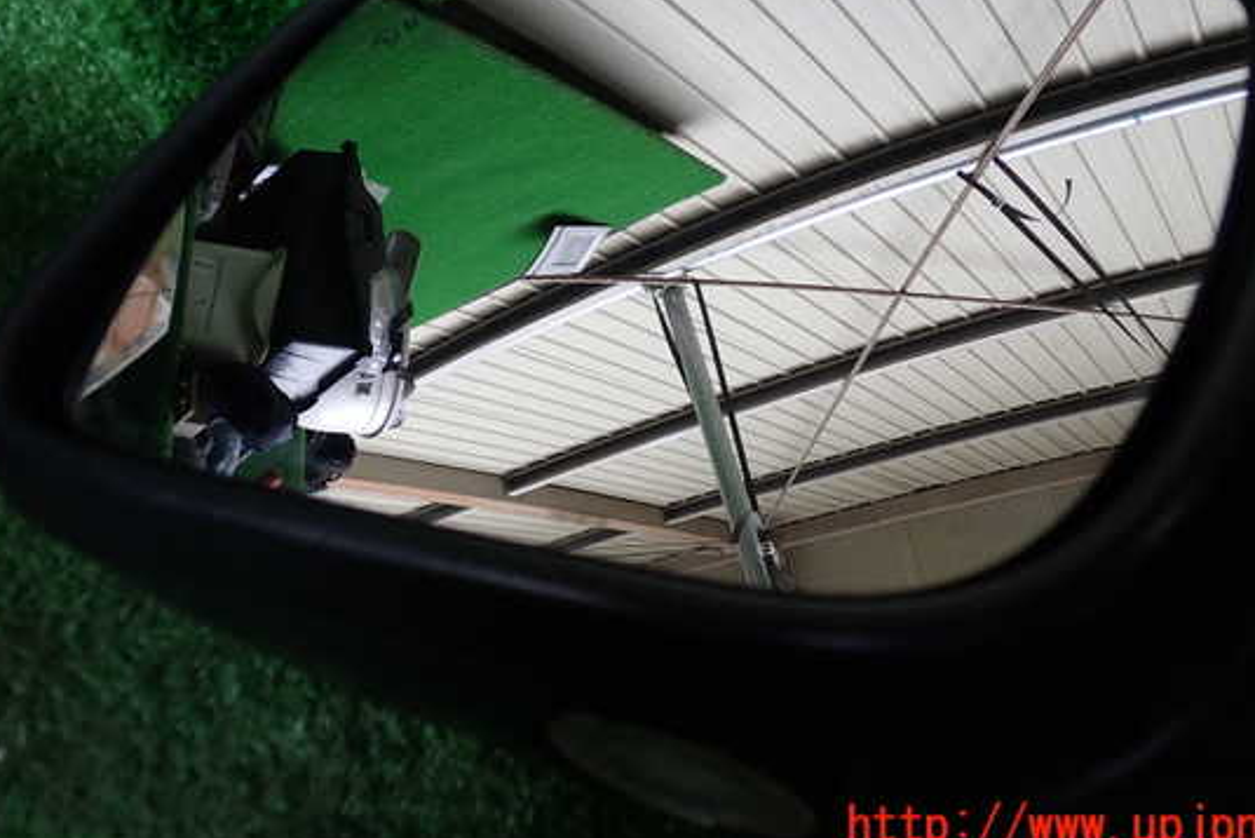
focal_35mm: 35
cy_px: 329
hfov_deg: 54.4
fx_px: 1220
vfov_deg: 37.7
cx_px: 673
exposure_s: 1/125
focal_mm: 5.4
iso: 100
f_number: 2.3
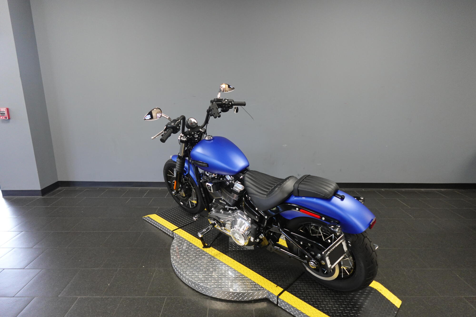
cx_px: 238
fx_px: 264
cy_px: 158
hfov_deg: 84.0
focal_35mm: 20
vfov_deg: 61.9
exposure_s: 1/100
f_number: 2
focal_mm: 7.6
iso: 640
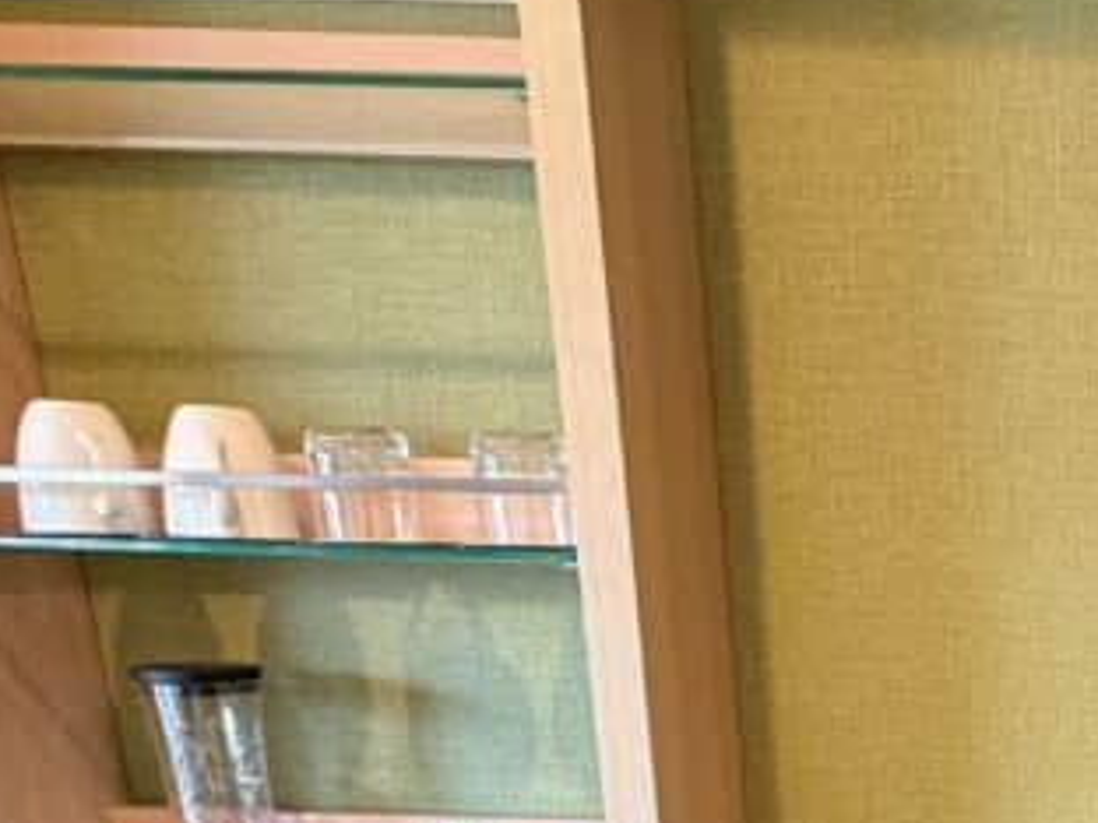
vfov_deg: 27.3
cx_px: 1225
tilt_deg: -17.6
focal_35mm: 46
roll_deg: -1.2
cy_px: 1016
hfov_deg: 35.0
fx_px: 1459
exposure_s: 1/50
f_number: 2.2
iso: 400
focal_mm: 2.22
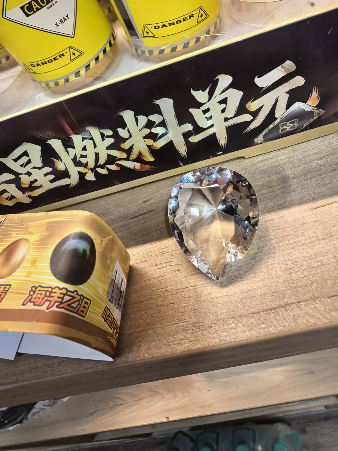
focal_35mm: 24
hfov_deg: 56.8
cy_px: 226
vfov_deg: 71.6
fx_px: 312
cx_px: 169
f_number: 2.2
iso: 320
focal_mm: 1.95
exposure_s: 1/50
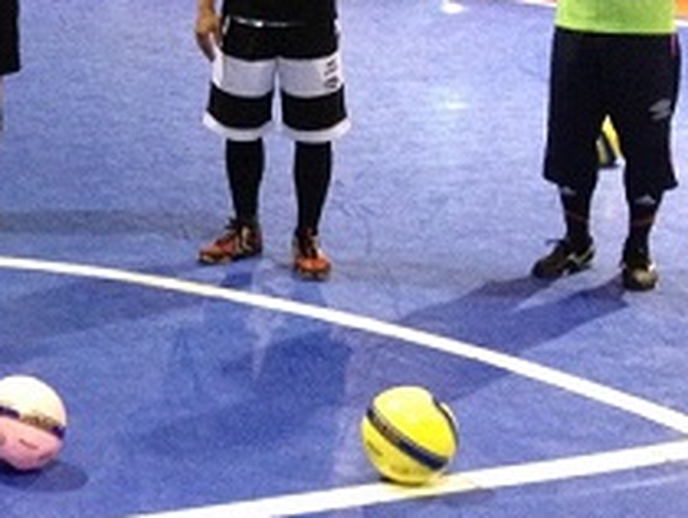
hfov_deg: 19.1
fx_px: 1950
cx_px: -82
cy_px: 107
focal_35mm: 98
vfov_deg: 15.0
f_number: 2.4
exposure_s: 1/15
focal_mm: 4.28
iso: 500
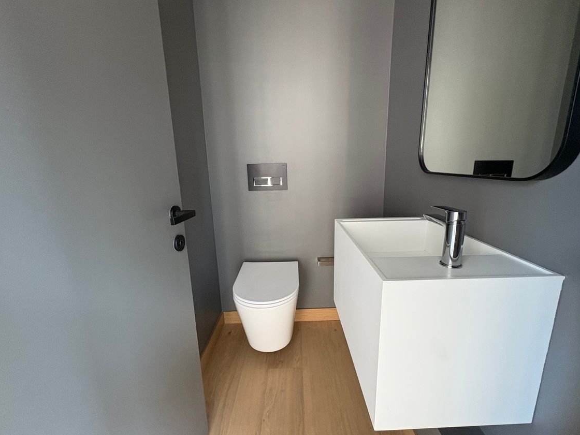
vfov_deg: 81.7
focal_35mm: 15
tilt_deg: -11.4
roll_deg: +0.9
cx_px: 300
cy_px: 215
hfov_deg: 98.1
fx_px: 251
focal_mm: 2.22
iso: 400
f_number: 2.2
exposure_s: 1/60
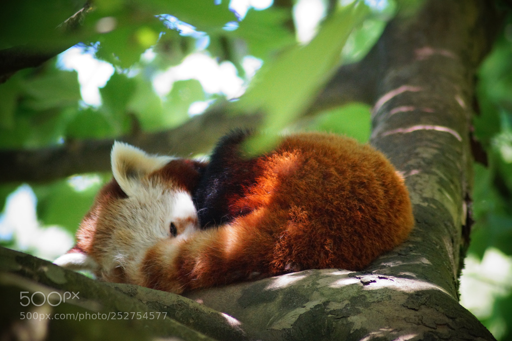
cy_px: 170
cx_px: 256
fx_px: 6396
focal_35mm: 450
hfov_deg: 4.6
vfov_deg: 3.1
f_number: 5.6
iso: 1600
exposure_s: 1/160
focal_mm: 300
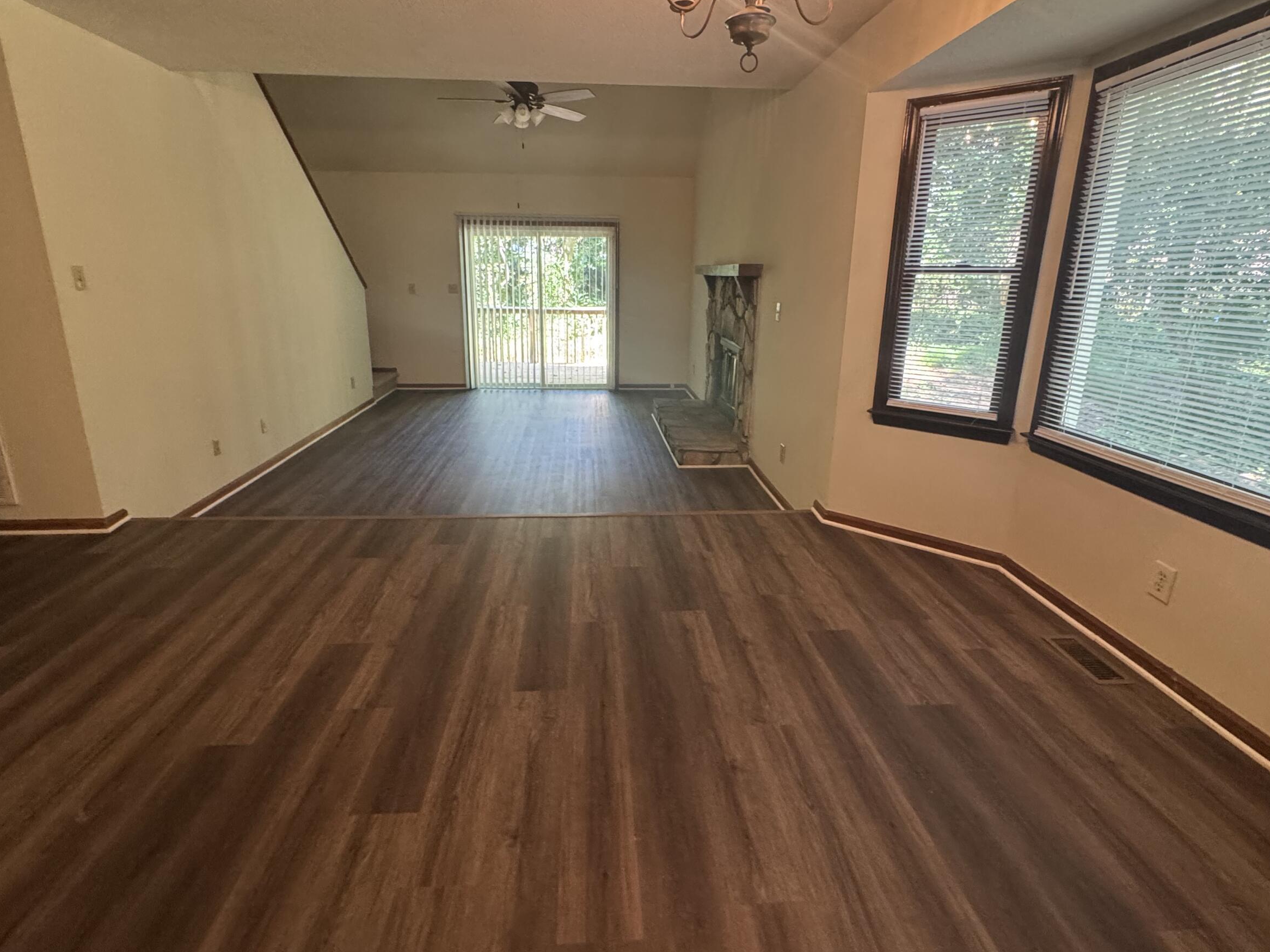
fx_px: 660
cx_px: 631
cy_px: 444
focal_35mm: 18
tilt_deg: -15.7
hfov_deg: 87.8
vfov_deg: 71.5
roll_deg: -1.0
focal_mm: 2.22
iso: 400
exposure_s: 1/60
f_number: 2.2
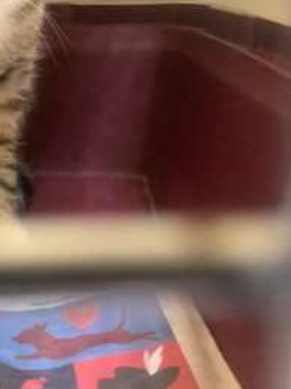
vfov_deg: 36.9
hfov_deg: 27.9
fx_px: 572
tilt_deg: -14.3
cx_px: 54
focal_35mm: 51
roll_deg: +1.5
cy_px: 114
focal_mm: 3.3
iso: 500
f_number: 2.4
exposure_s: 1/30
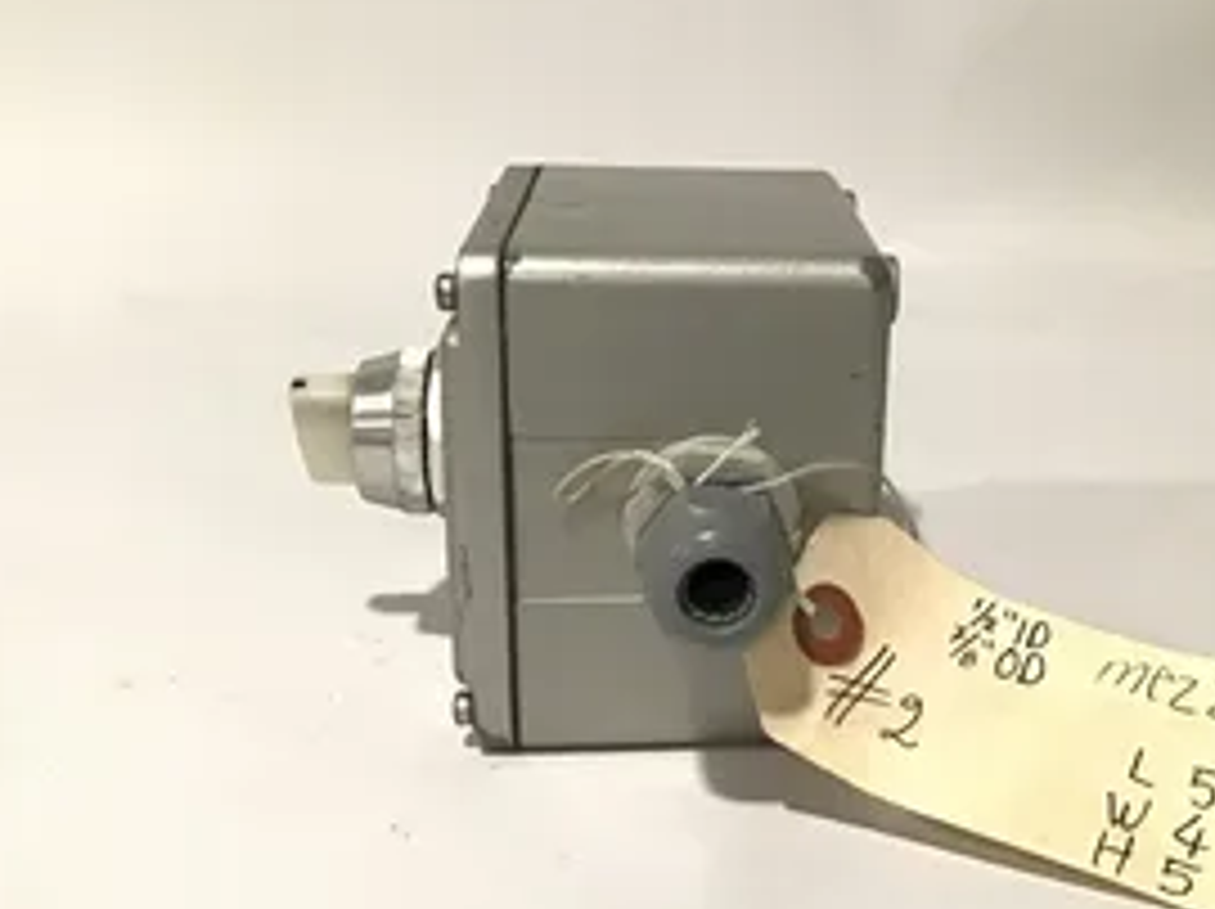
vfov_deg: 31.4
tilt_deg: -20.2
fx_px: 1613
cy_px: 518
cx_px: 652
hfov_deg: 41.2
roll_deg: +1.1
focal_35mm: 46
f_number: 2.4
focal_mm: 3.3
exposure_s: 1/30
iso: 125
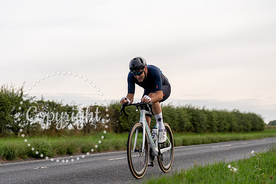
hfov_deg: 27.3
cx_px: 138
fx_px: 567
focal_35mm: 74
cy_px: 92
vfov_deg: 18.4
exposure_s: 1/800
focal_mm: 74
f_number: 3.5
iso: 100
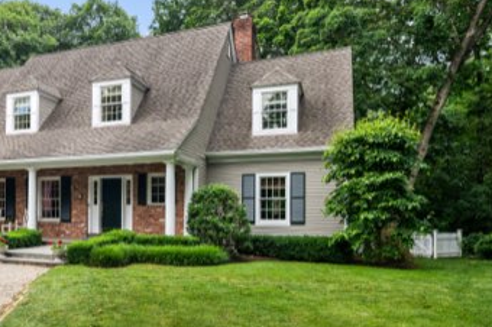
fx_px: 437
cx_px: 113
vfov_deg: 41.0
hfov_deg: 55.4
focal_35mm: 32
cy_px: 161
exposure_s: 1/20
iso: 250
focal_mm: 17
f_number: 9
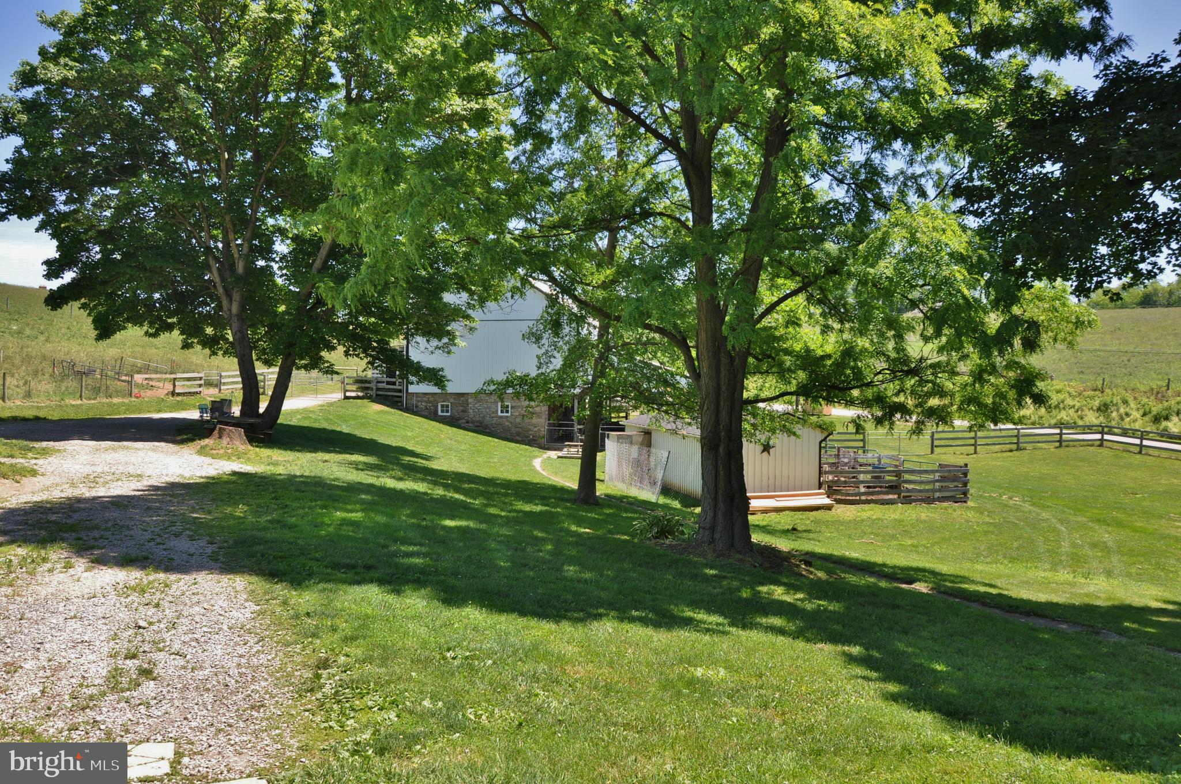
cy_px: 392
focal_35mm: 27
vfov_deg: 47.8
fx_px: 885
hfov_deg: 67.4
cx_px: 590
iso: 200
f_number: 7.1
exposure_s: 1/200
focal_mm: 18
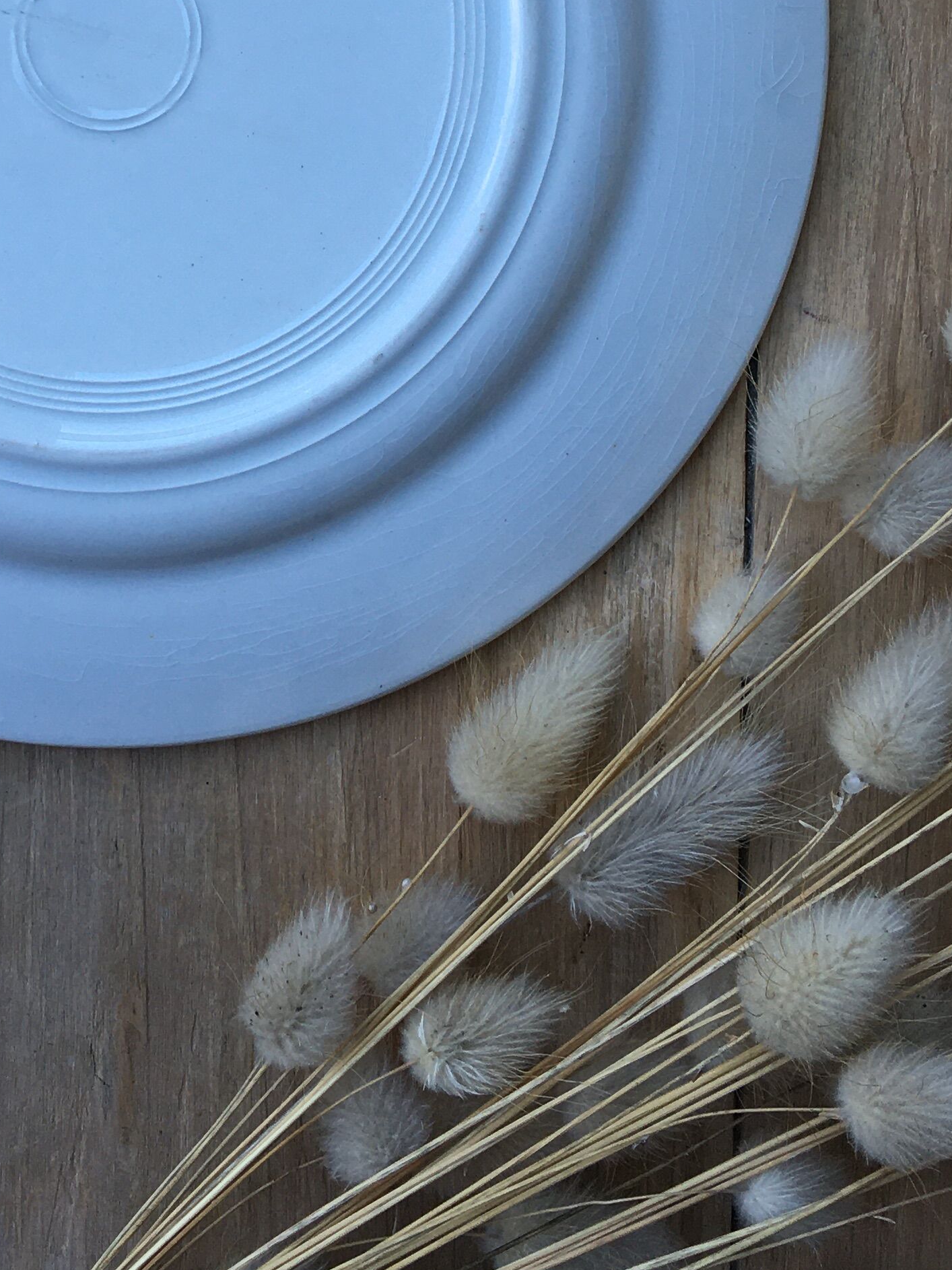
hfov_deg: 23.3
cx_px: 211
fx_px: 2274
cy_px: 157
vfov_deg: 30.0
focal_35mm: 62
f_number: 2.2
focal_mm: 4.15
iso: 25
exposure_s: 1/100
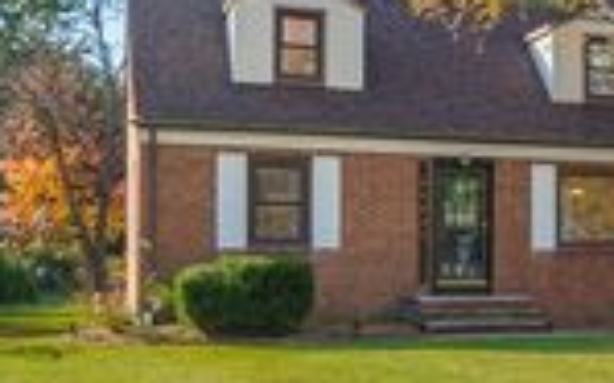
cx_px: 857
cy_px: 253
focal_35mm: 82
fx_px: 1372
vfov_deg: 15.9
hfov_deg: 21.9
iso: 100
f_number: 9
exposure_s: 1/320
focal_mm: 24
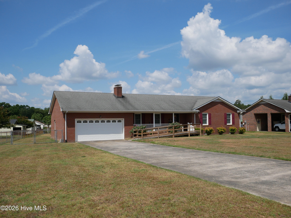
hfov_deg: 53.9
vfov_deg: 41.8
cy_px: 109
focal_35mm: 34
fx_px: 286
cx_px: 146
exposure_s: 1/640
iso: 200
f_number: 9
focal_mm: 17
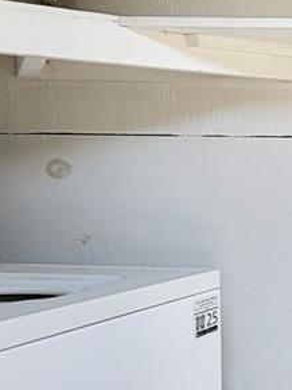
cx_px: 560
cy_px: 208
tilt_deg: -3.9
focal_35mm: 58
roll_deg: -2.4
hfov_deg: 18.3
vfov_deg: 33.2
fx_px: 653
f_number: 2.2
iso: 40
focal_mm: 2.22
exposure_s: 1/144
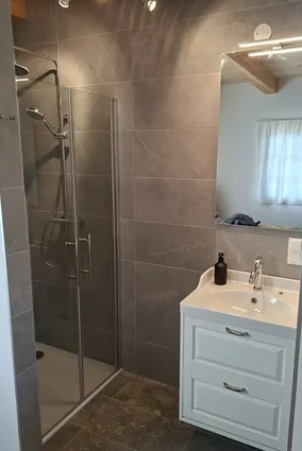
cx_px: 171
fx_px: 339
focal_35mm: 27
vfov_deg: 67.3
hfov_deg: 47.9
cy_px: 228
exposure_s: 1/100
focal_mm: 5.54
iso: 100
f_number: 1.8
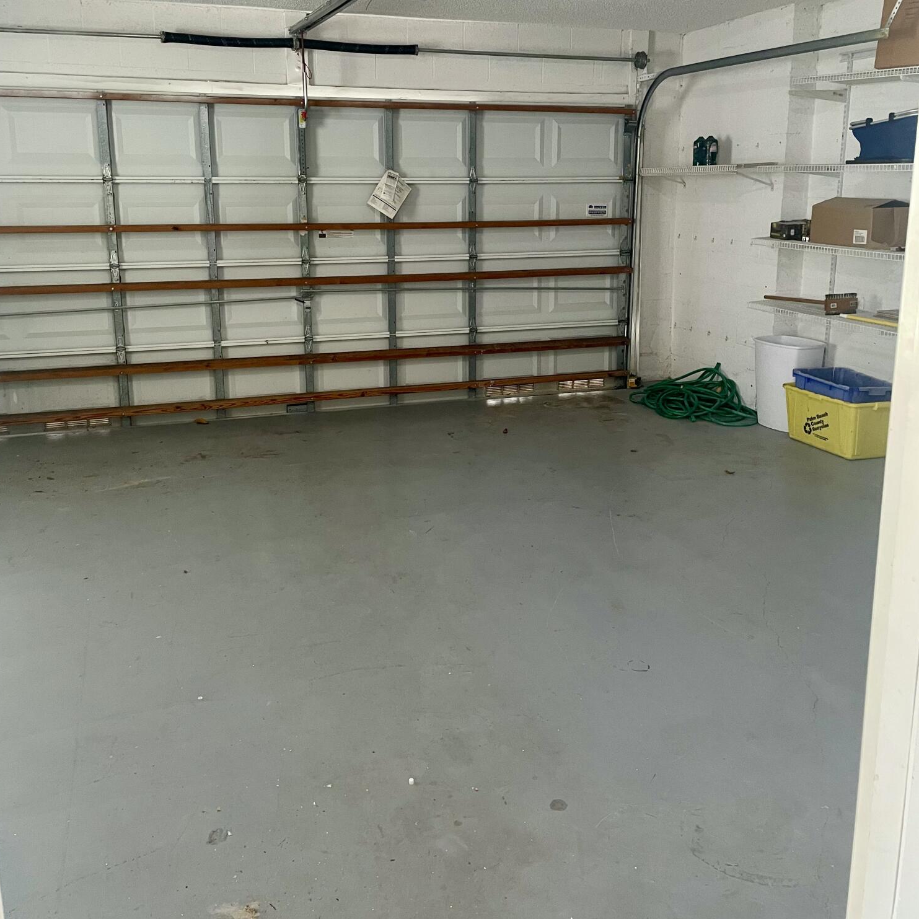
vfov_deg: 52.1
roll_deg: -0.1
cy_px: 361
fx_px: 931
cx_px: 457
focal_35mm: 31
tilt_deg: -12.0
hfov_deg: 52.5
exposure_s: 1/60
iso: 200
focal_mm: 4.2
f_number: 1.6
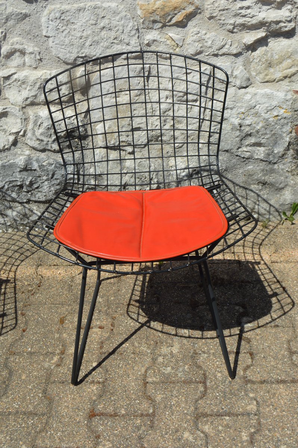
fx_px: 485
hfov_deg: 34.2
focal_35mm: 39
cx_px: 149
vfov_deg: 49.6
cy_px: 224
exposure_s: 1/320
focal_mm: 26
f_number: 9
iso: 100
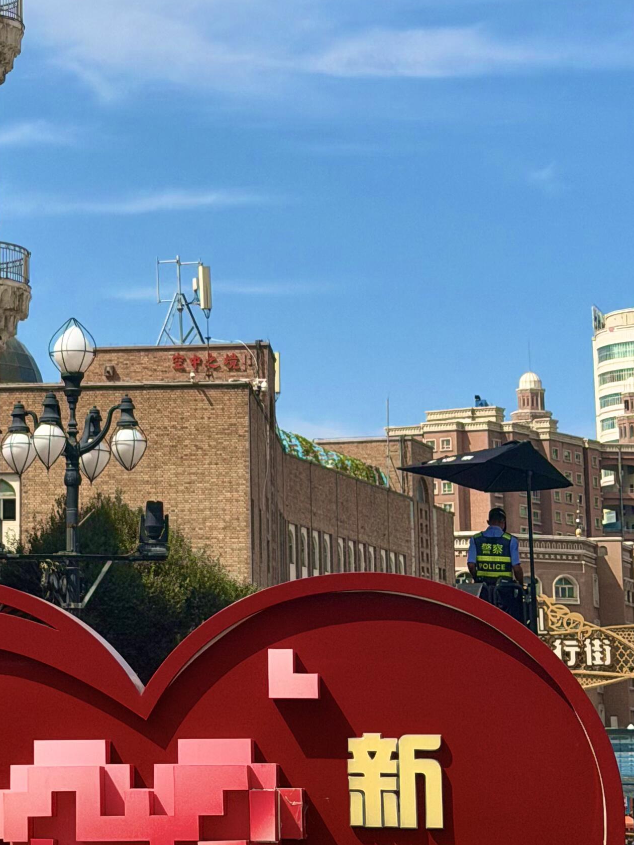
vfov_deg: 17.0
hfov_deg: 12.8
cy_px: 149
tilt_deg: +12.1
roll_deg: -0.5
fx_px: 2809
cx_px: 65
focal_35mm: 115
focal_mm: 6.76
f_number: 1.78
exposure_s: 1/8772
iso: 80
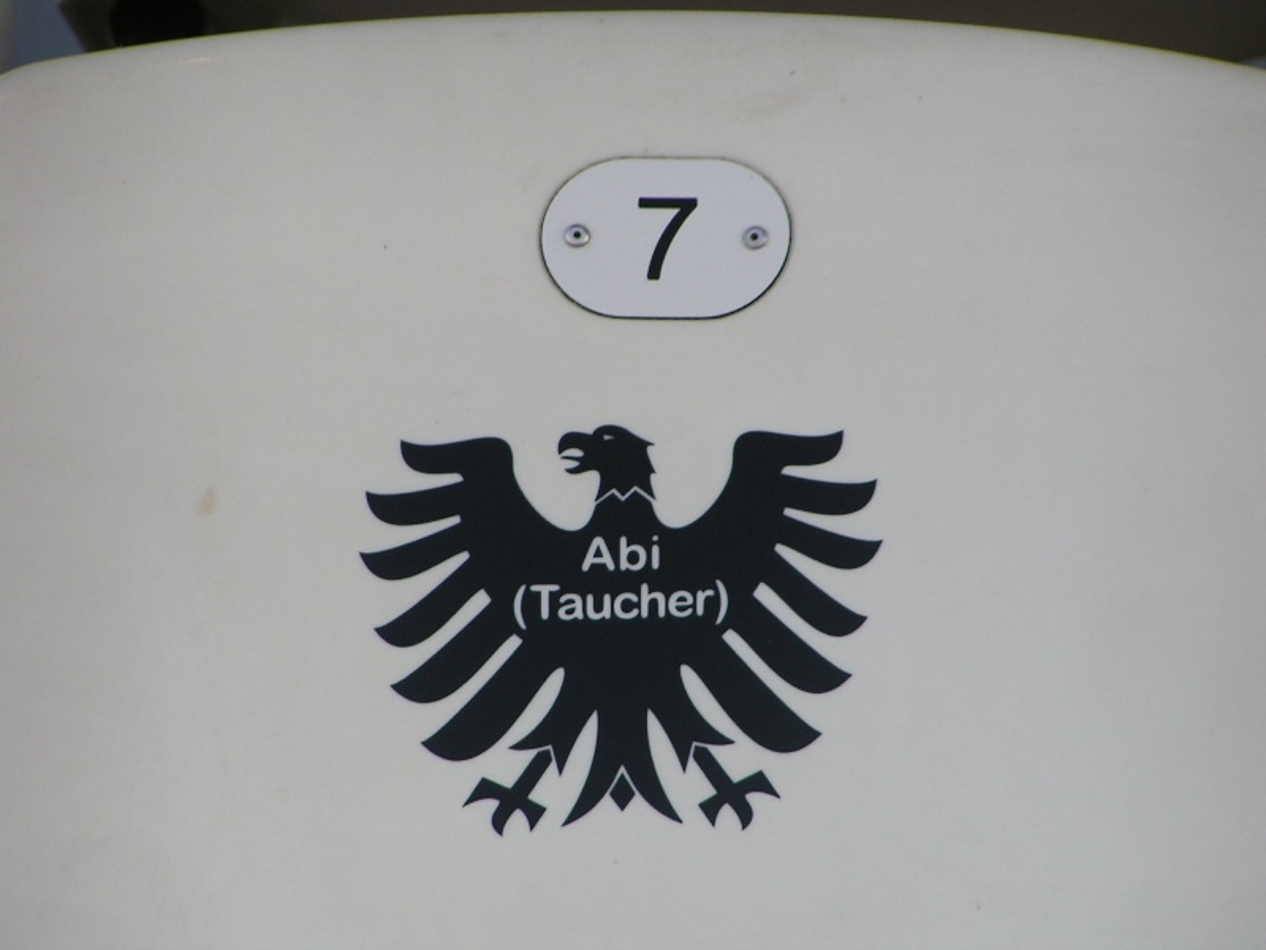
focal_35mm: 311
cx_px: 633
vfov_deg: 4.8
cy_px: 475
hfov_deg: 6.4
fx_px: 11374
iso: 50
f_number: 3.5
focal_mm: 47.6
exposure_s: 1/320
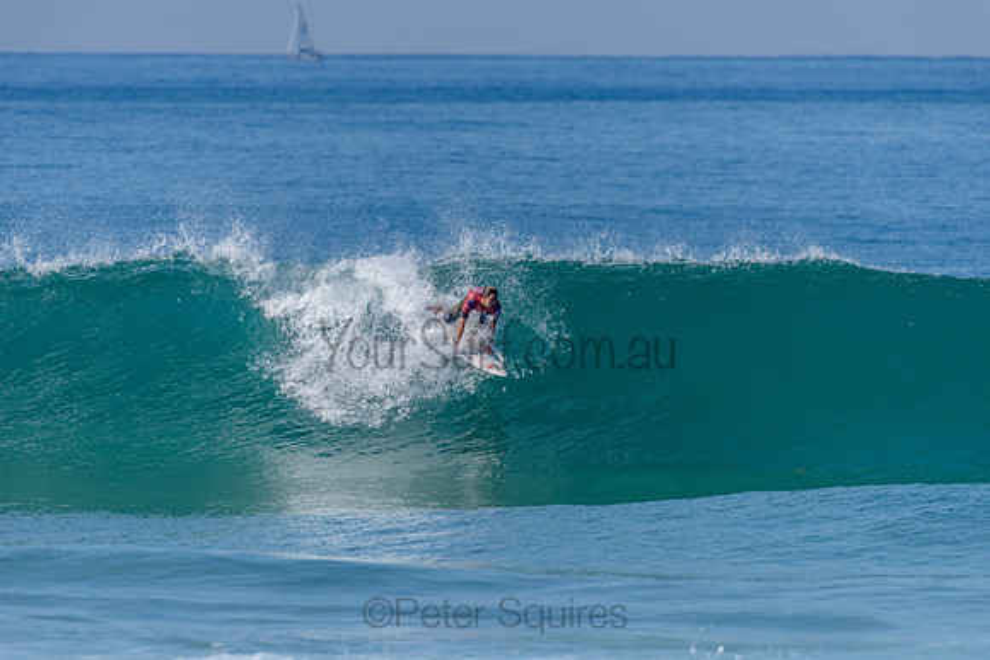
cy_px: 330
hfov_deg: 4.1
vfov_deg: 2.8
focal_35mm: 500
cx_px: 495
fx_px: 13753
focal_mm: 500
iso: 180
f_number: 5.6
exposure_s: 1/2000
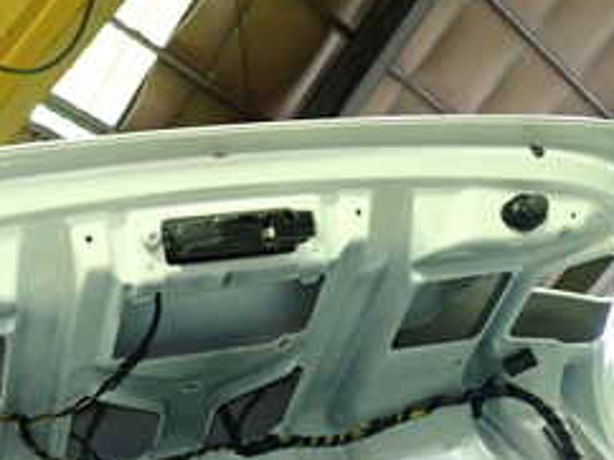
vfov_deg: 22.2
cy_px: 518
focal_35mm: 62
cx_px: 107
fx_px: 1099
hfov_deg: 30.3
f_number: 2
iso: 640
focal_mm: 4.5
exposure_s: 1/30
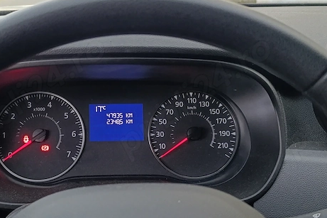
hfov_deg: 37.8
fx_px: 472
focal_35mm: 52
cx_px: 111
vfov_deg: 26.0
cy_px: 110
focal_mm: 6.14
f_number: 1.6
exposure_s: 1/100
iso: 1000
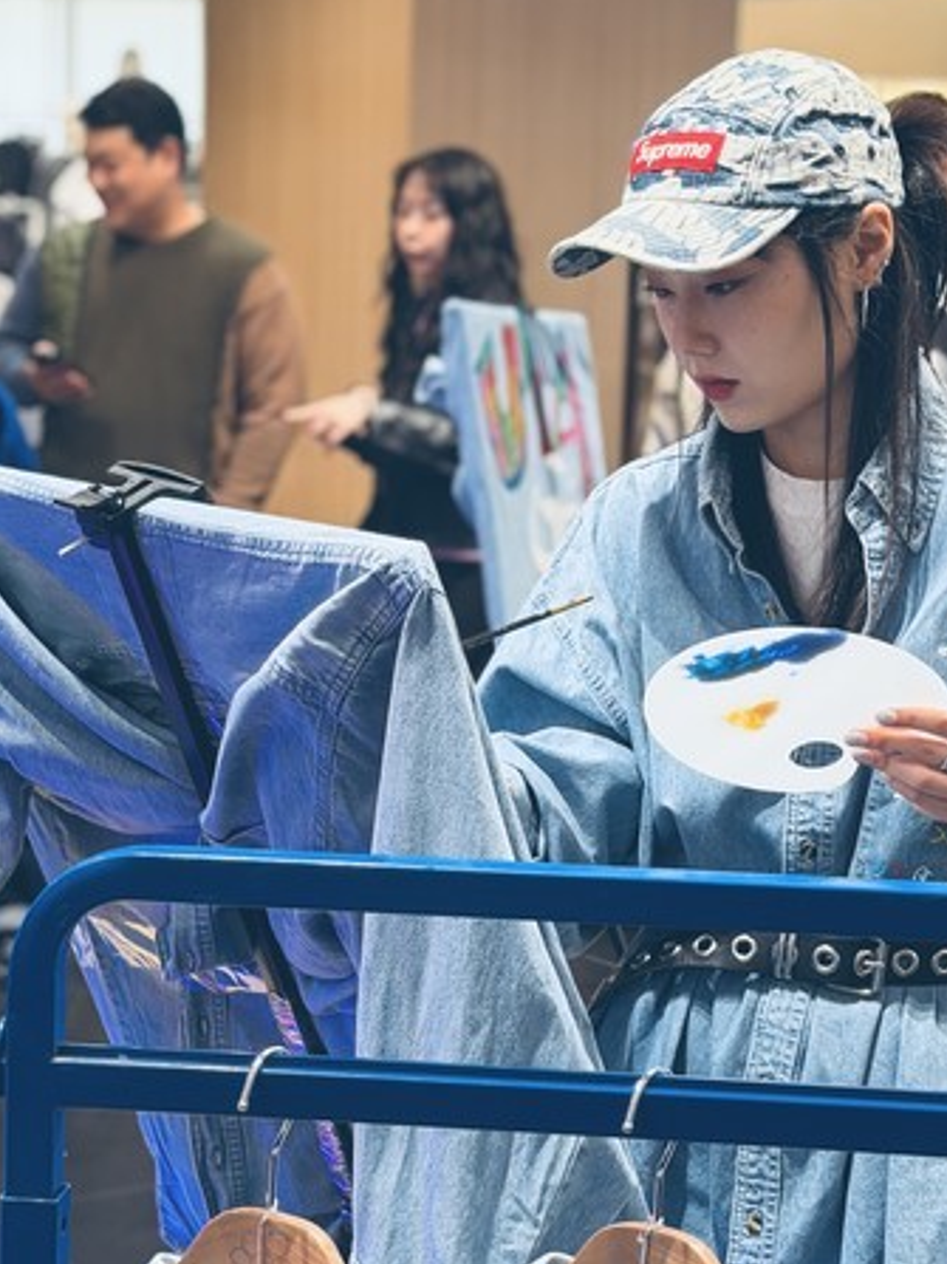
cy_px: 659
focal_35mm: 86
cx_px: 529
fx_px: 3138
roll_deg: -1.9
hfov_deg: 17.2
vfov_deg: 22.8
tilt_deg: -8.0
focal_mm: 6.76
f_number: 1.78
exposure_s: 1/120
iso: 125
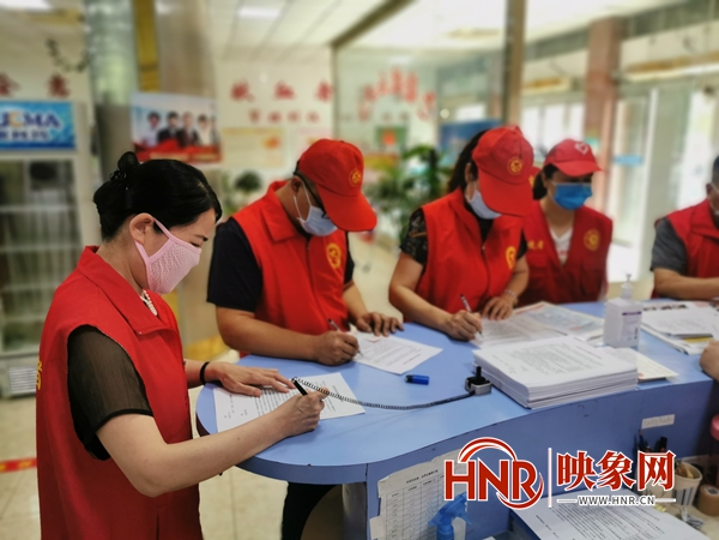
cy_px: 270
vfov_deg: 51.4
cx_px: 360
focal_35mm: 27
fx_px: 561
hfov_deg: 65.3
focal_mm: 5.56
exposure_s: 1/100
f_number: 1.6
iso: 200
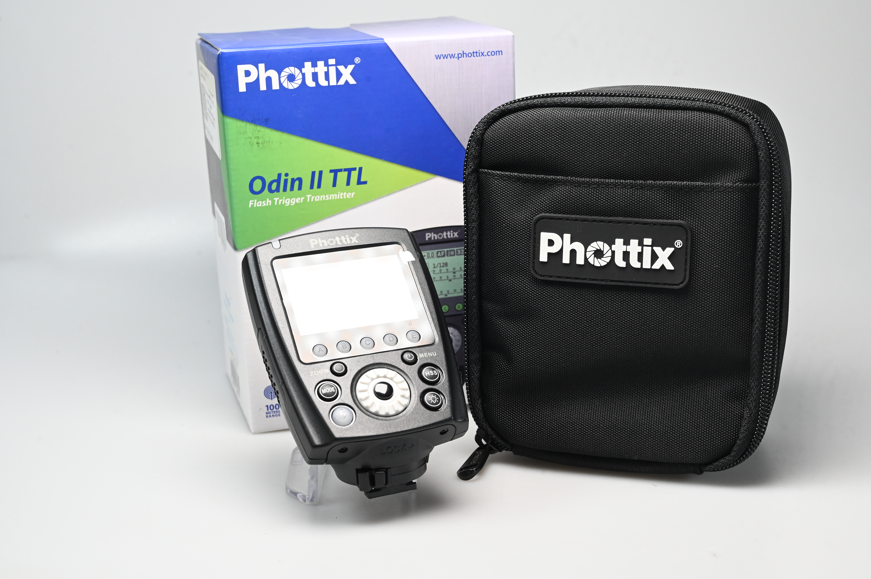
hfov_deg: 39.6
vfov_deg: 27.0
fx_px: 1209
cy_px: 290
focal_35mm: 50
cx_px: 436
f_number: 13
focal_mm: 50
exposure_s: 1/125
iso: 3200
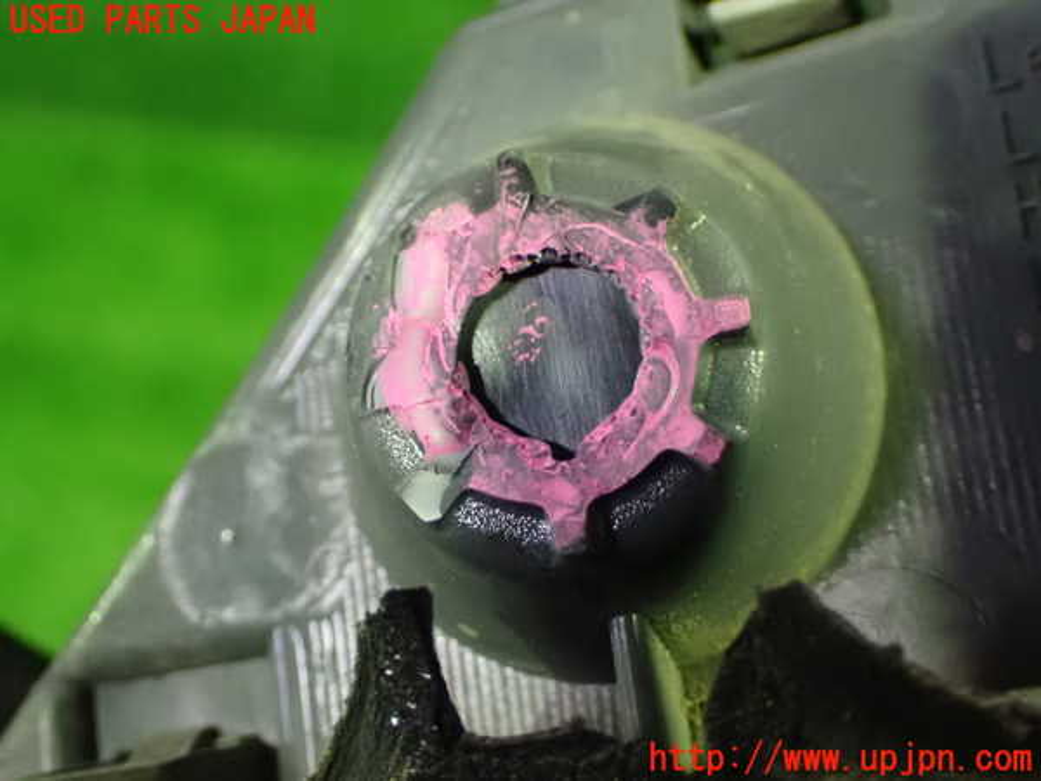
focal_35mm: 54
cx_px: 520
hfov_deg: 35.5
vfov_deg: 27.0
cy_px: 390
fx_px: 1624
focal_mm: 9.65
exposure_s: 1/30
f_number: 3.3
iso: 1600
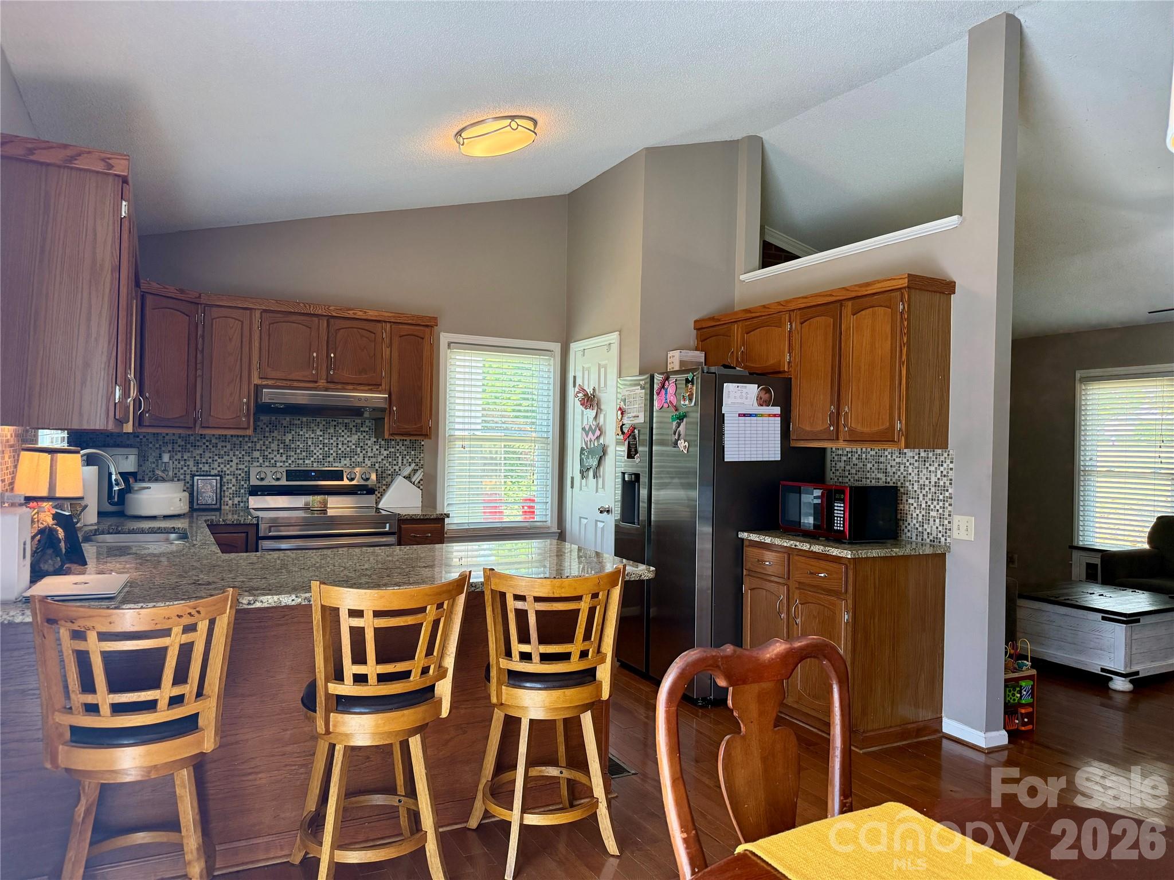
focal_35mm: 24
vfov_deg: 56.8
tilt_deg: +0.3
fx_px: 814
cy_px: 440
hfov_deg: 71.6
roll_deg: -0.9
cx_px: 587
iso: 200
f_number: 1.78
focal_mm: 6.76
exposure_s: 1/120
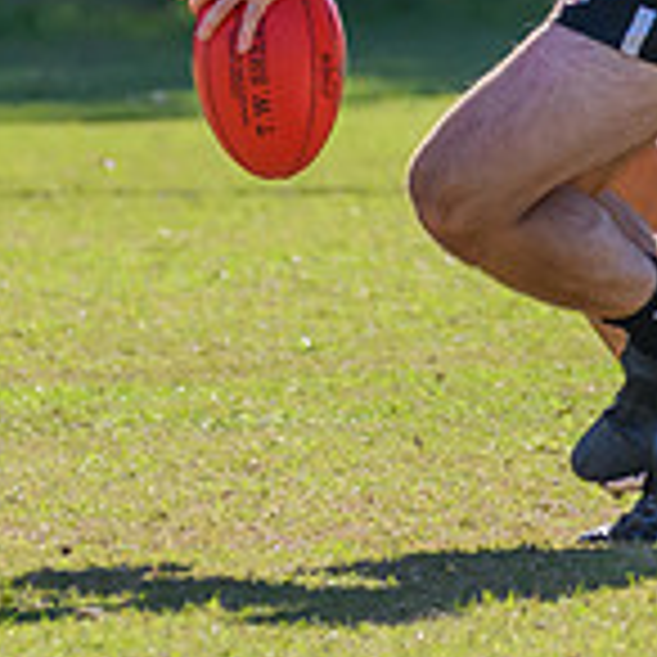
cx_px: 415
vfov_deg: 1.2
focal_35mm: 1440
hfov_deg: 1.2
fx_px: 30921
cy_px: -339
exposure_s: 1/1600
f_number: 6.3
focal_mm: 220
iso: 800
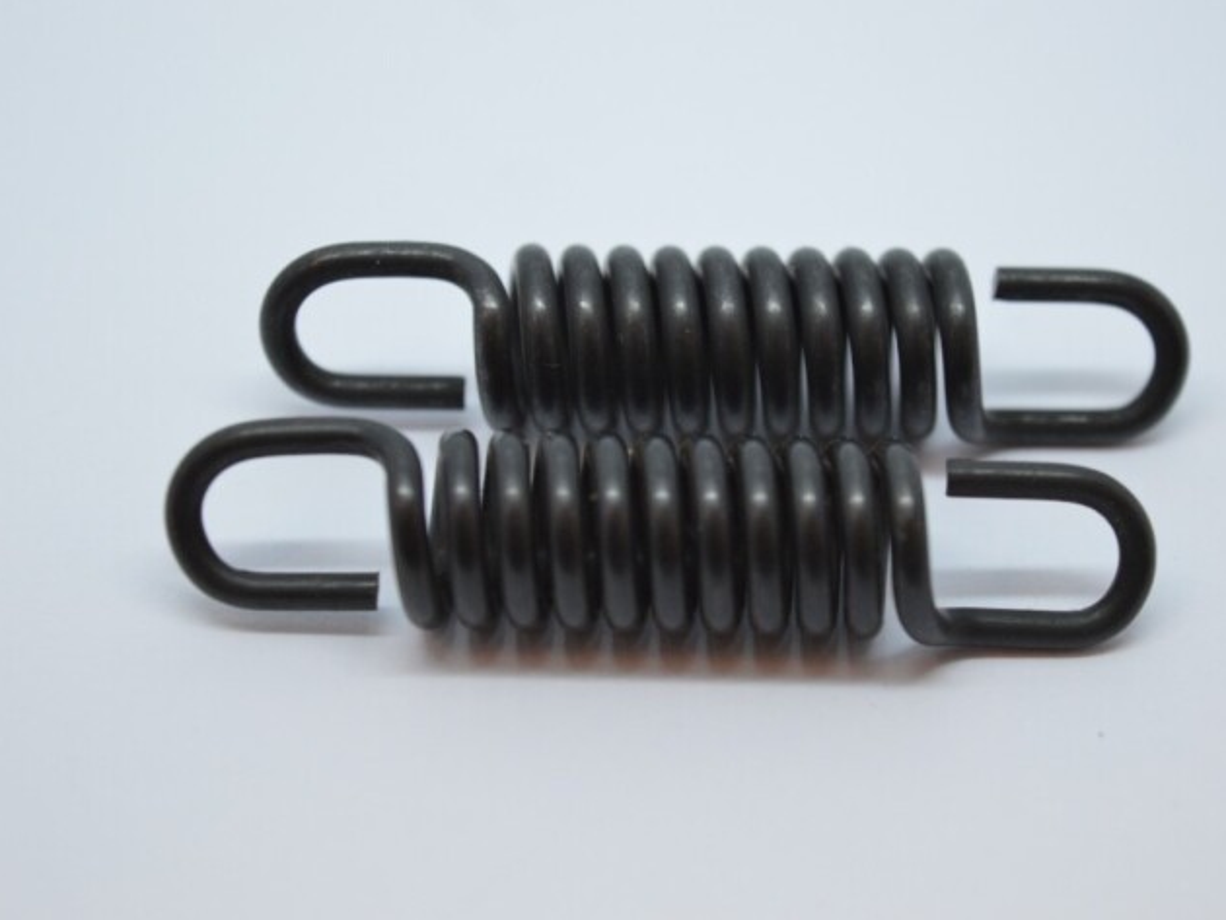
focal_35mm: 91
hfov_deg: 21.6
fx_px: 3208
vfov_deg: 16.3
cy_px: 456
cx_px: 691
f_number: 5.6
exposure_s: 1/60
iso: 400
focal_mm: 55
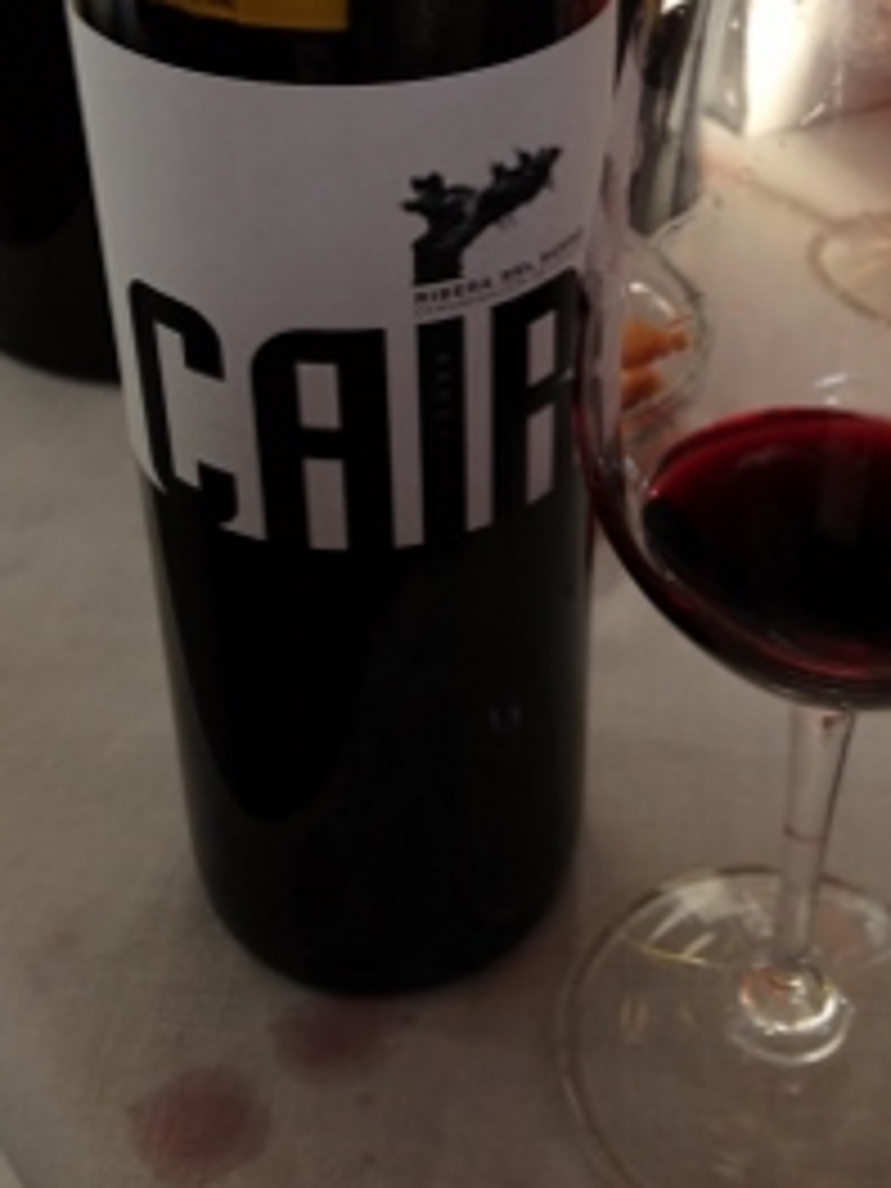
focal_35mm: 50
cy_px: 297
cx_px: 626
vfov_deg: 37.3
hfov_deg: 28.8
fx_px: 1716
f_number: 2.4
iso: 50
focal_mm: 4.12
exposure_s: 1/24
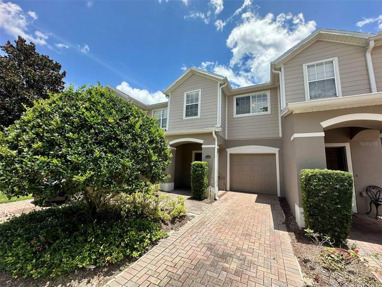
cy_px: 144
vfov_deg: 85.7
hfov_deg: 102.1
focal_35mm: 14
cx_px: 191
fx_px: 154
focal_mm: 2.22
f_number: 2.2
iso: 50
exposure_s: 1/1147
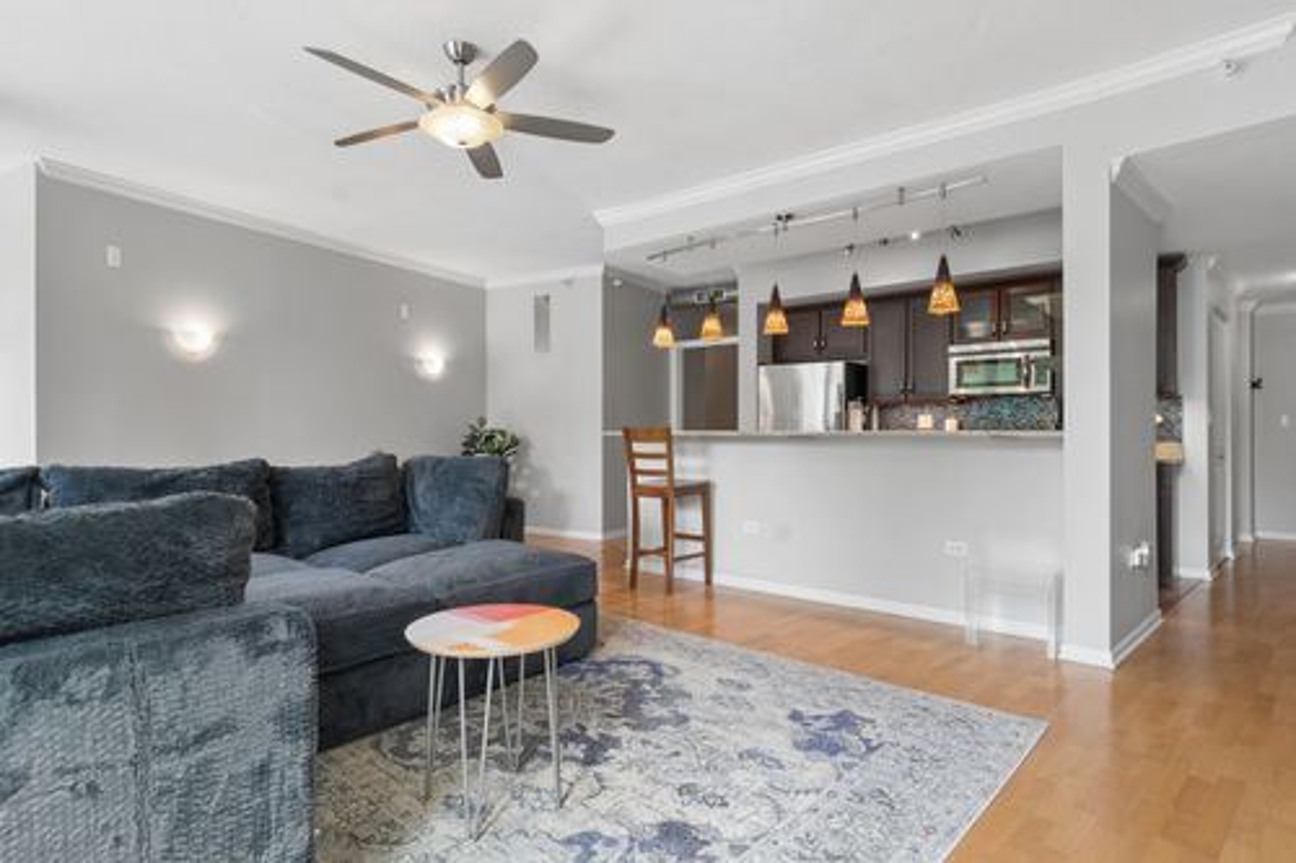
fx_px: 648
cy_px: 432
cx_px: 648
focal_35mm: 18
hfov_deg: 90.0
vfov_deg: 67.3
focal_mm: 12
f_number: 8
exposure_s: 1/8
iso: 200
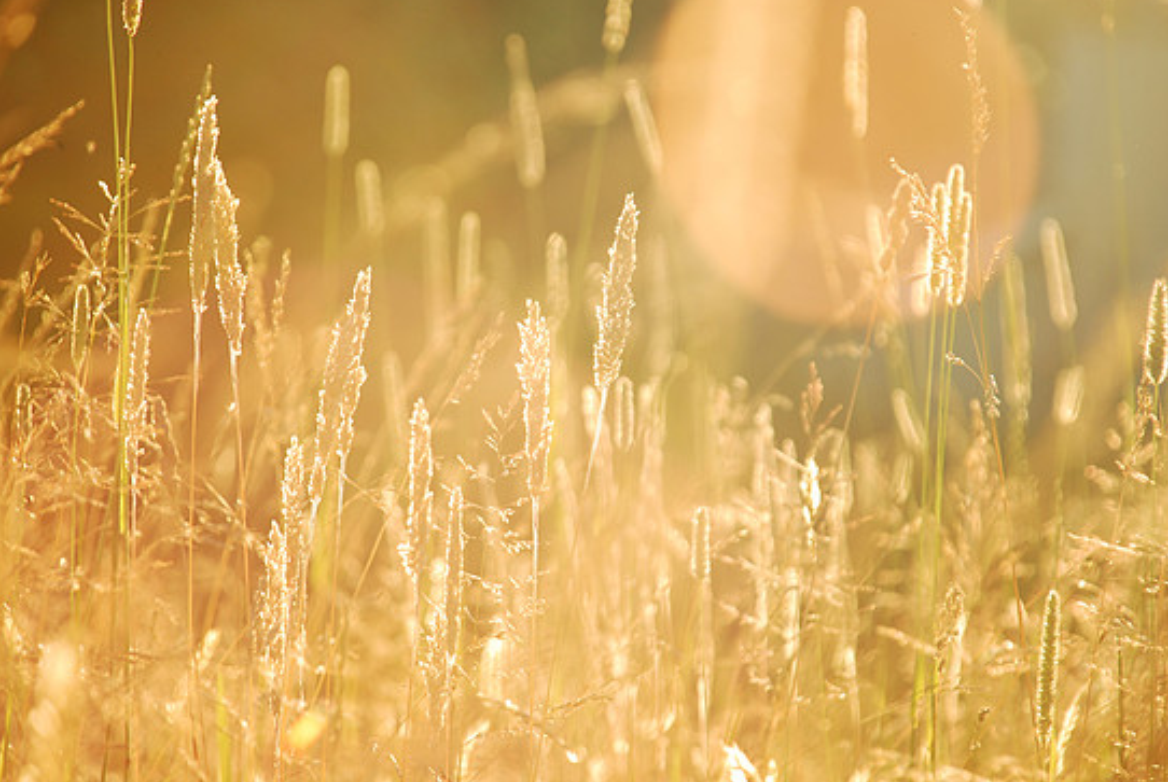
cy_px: 407
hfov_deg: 9.5
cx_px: 571
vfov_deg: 6.4
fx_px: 7035
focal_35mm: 217
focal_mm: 135
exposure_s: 1/200
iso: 200
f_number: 5.6
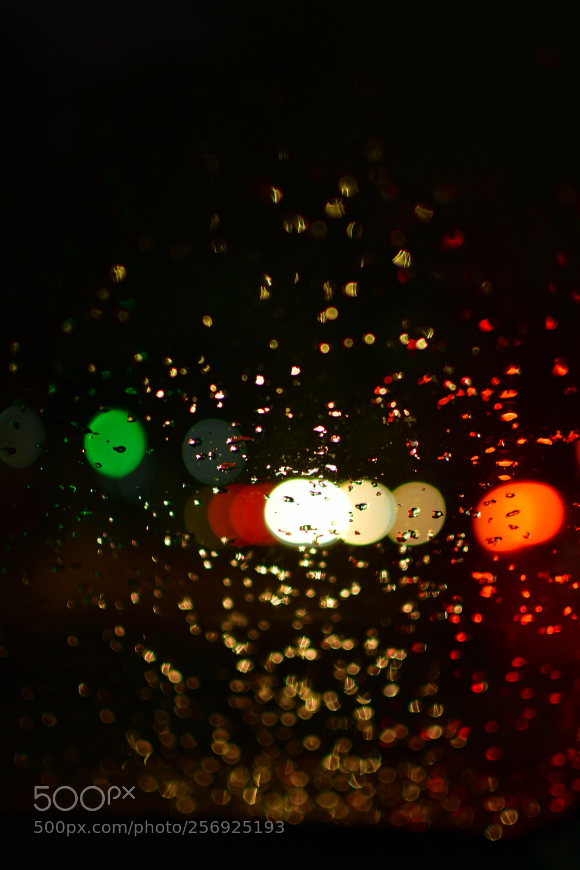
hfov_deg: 25.8
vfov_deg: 37.8
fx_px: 1268
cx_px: 290
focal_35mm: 52
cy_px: 435
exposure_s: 1/60
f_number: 1.8
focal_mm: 35
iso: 100
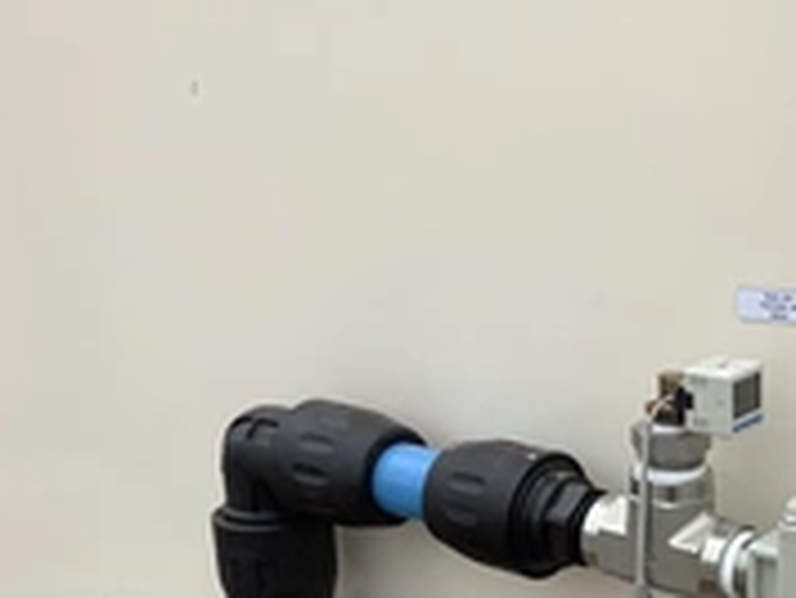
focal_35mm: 70
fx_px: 1611
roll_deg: -0.2
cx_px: 783
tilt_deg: -22.2
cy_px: 602
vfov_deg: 20.4
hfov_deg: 26.4
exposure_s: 1/691
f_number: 2.4
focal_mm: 3.3
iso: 25
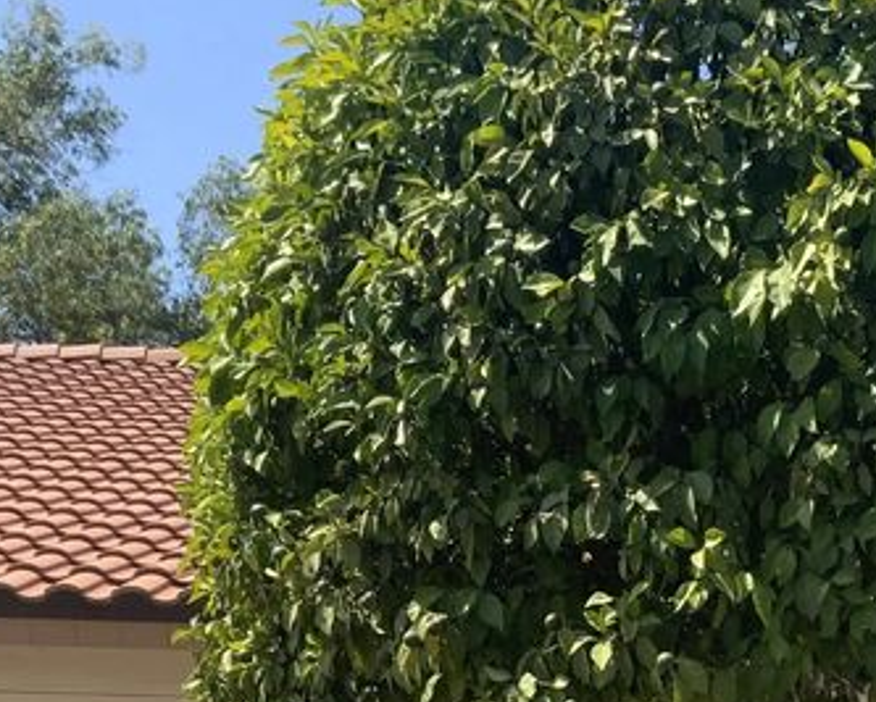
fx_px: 2258
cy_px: 736
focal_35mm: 87
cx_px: 681
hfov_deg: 21.7
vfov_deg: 17.2
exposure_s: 1/1377
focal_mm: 3
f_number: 1.8
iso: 16
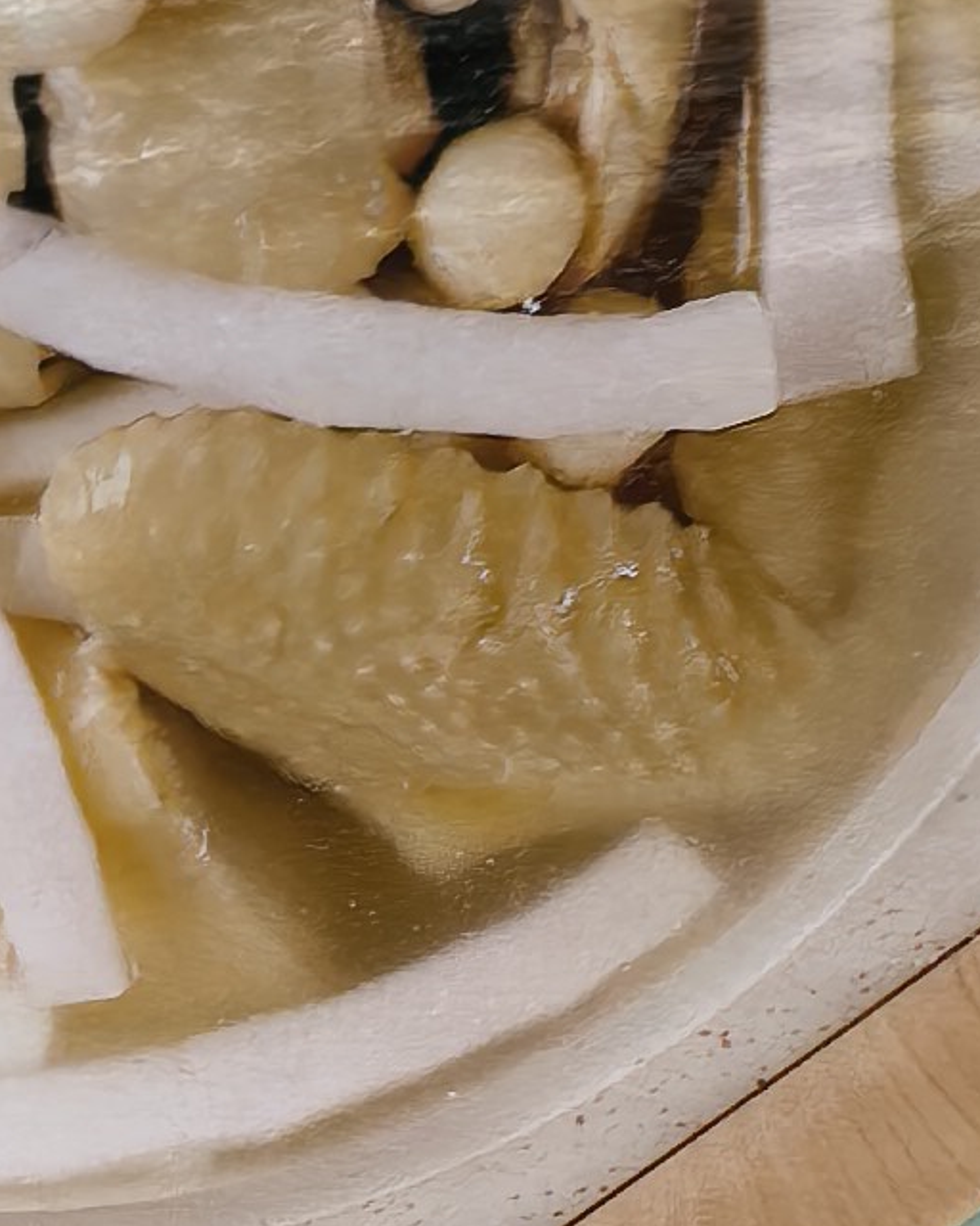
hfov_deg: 10.2
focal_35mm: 150
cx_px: 884
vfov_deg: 12.3
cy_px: 1801
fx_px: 5438
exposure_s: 1/33.3
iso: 200
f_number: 2
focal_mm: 6.98
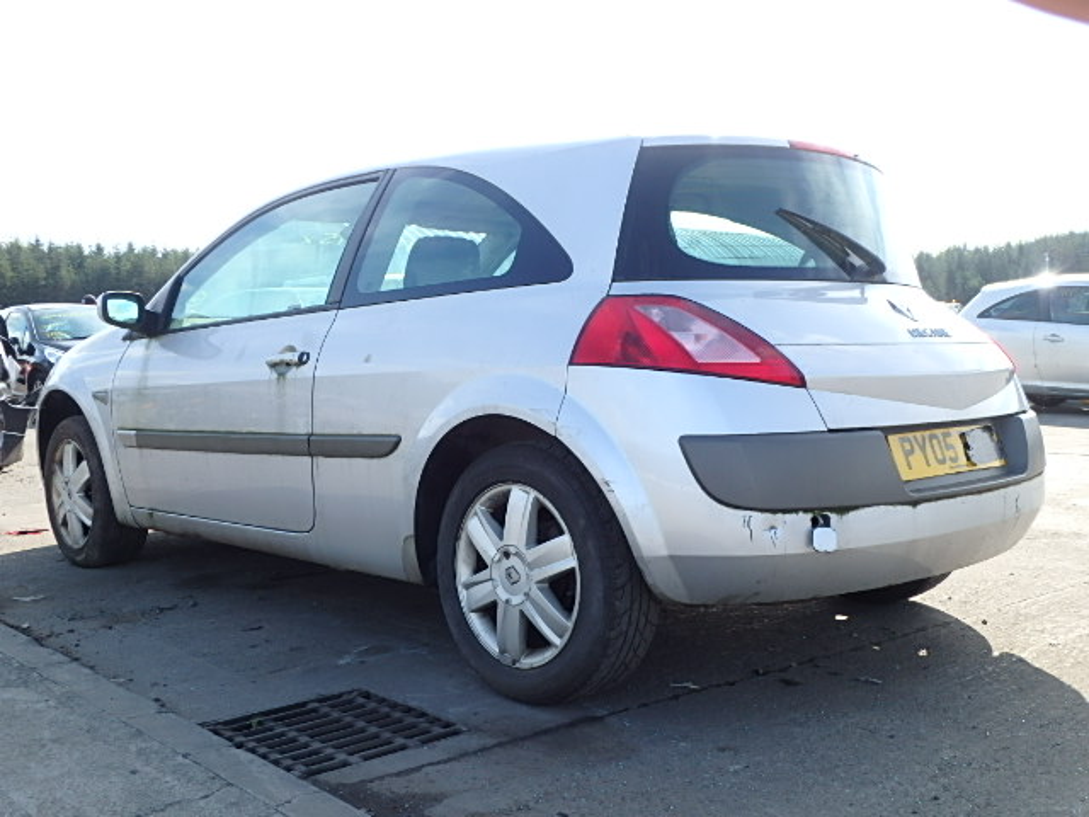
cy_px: 408
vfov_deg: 39.7
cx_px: 544
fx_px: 1133
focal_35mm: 36
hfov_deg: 51.4
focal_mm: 6.4
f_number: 5
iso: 125
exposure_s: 1/200
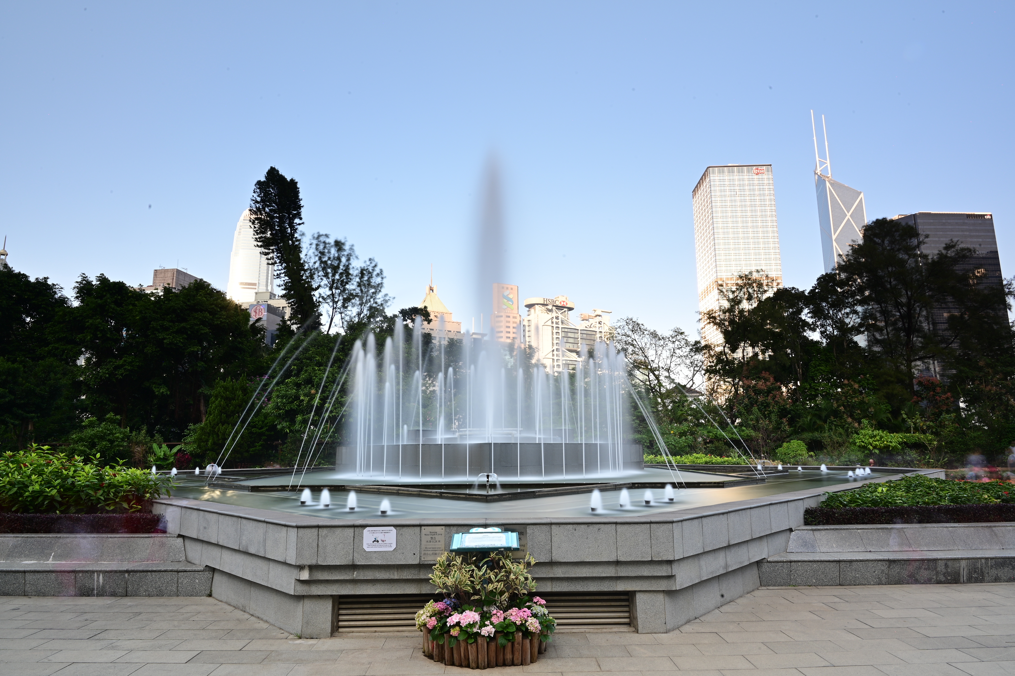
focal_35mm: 21
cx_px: 508
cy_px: 338
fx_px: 592
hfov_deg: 81.2
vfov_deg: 59.5
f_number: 22
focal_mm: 21
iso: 100
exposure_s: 240
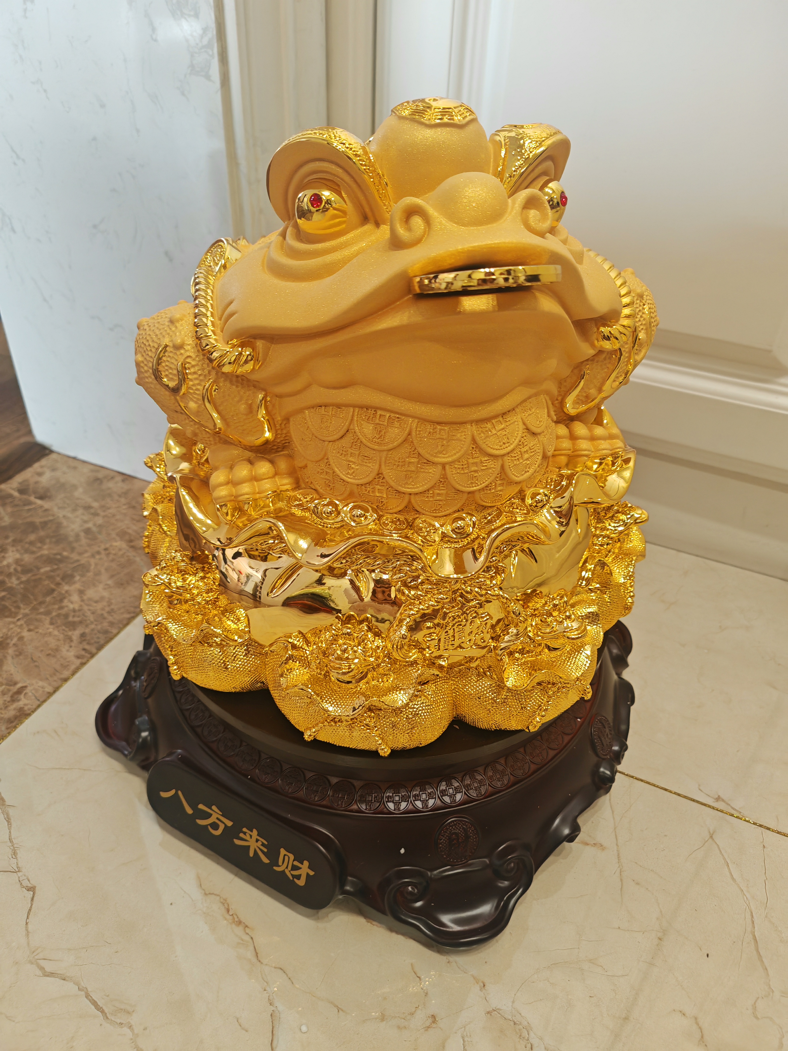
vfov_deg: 69.4
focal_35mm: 25
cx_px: 394
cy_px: 526
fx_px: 759
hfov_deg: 54.9
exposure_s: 1/50
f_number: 1.9
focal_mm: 5.3
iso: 400
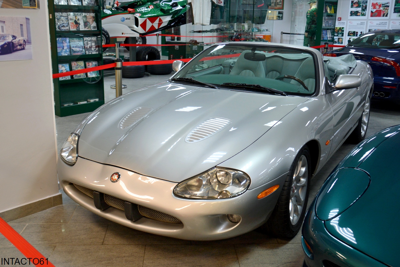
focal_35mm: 33
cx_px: 200
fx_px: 367
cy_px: 134
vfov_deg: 40.0
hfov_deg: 57.2
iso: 400
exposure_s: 1/60
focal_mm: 22
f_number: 4
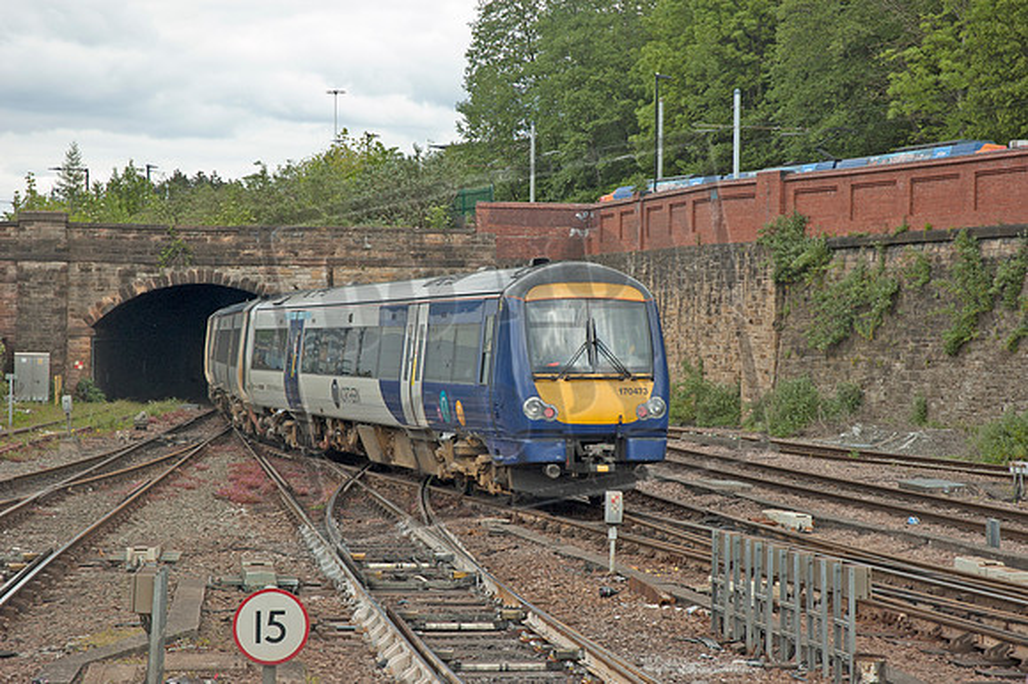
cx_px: 514
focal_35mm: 84
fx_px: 2397
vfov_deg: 16.2
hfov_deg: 24.2
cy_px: 342
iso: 400
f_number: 5.6
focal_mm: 56
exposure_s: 1/500
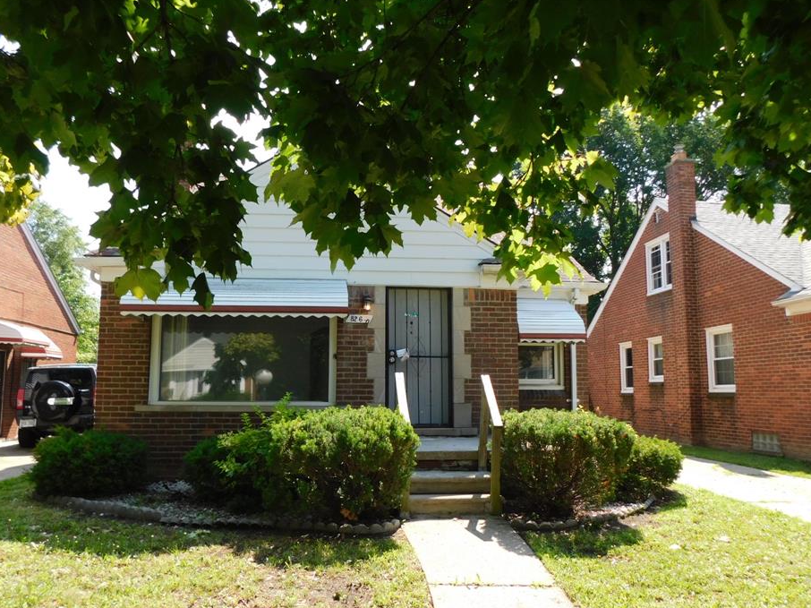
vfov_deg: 52.9
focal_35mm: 26
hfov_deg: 67.3
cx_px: 383
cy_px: 338
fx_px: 609
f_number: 3
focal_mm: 4
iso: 125
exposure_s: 1/400
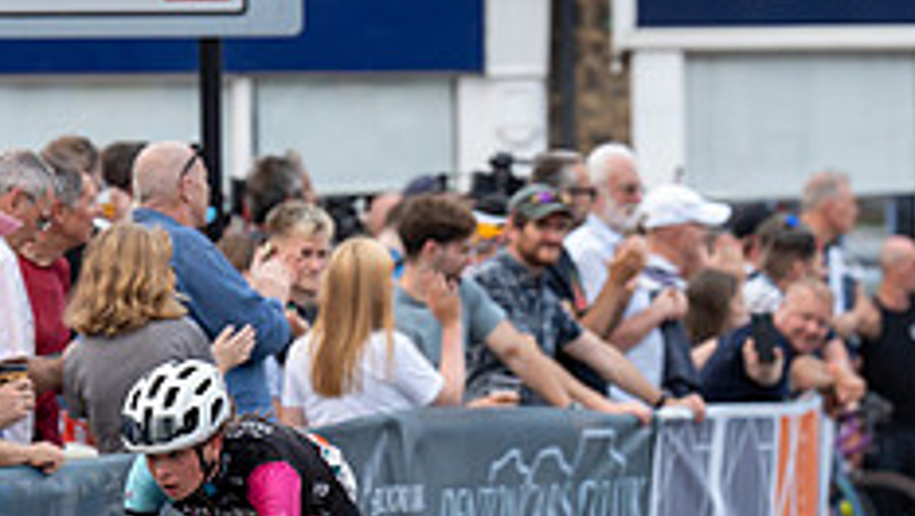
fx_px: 8498
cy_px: 428
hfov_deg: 6.2
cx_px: 223
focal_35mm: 350
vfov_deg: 3.5
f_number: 3.2
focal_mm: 135
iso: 500
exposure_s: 1/1000
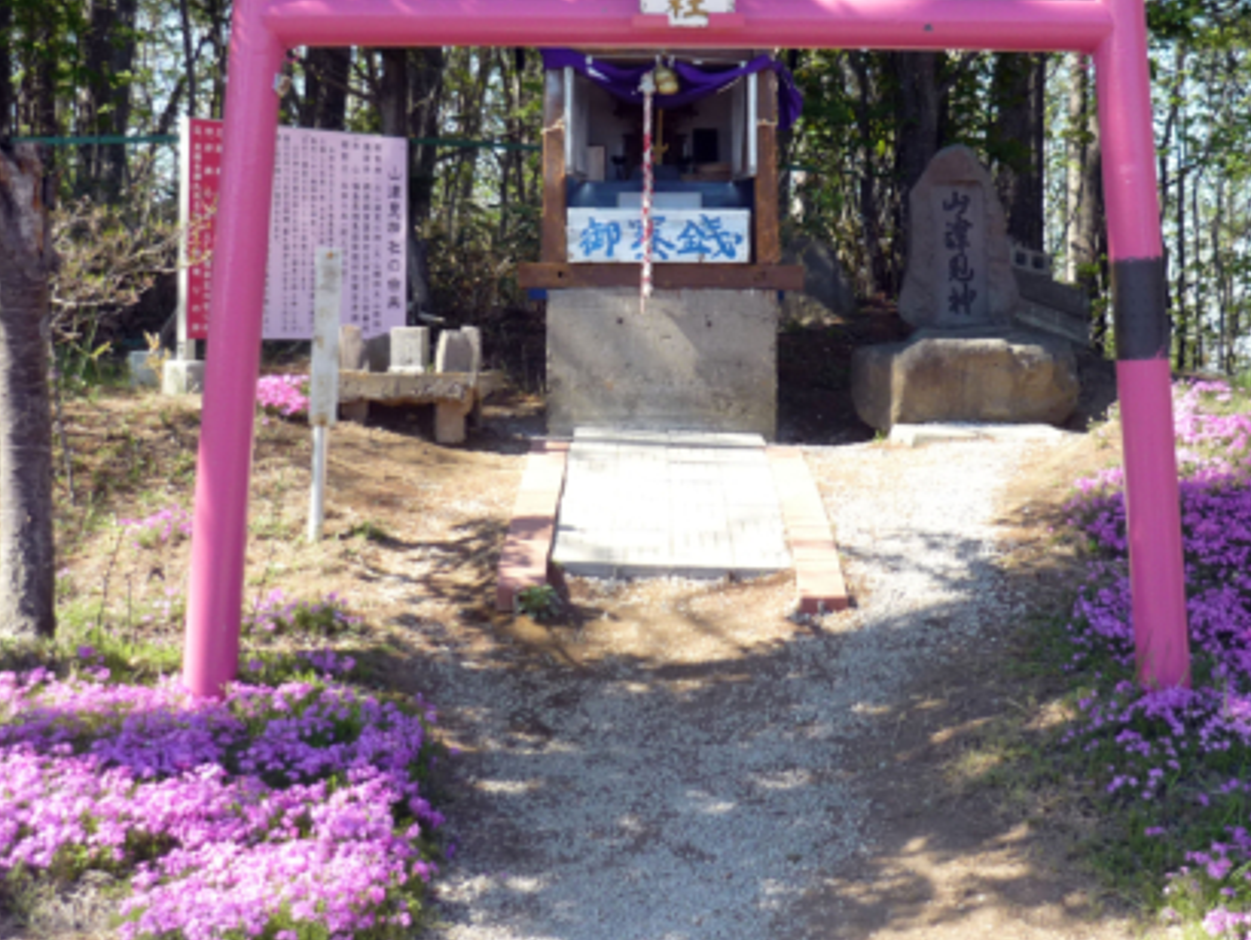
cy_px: 287
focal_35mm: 60
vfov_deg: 24.3
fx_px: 2170
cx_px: 696
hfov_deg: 32.1
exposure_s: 1/320
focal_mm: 6.8
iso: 100
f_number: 3
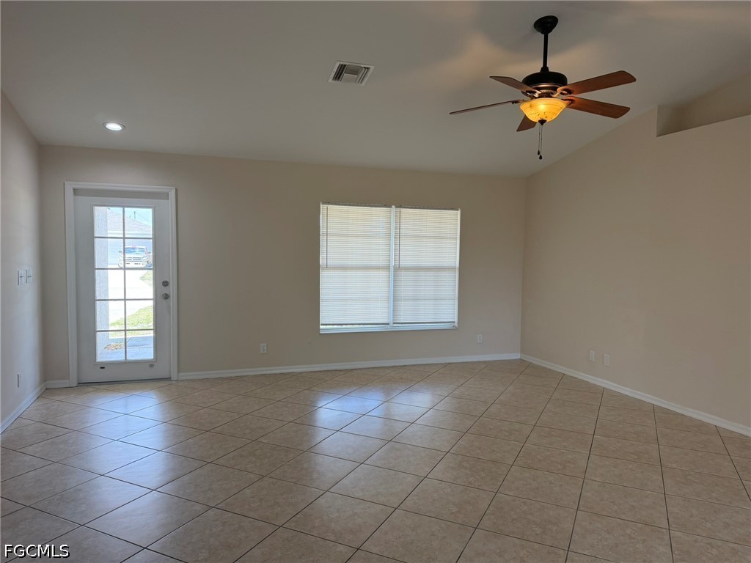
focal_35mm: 24
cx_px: 376
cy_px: 282
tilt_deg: -2.9
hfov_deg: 71.6
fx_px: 521
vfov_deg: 56.8
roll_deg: -1.3
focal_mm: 6.76
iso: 125
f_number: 1.78
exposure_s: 1/208
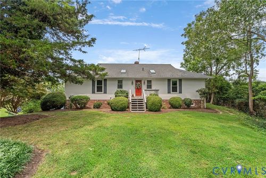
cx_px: 133
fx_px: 118
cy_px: 89
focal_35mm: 16
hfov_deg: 96.7
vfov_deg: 73.8
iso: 800
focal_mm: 16
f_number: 8
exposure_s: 1/500
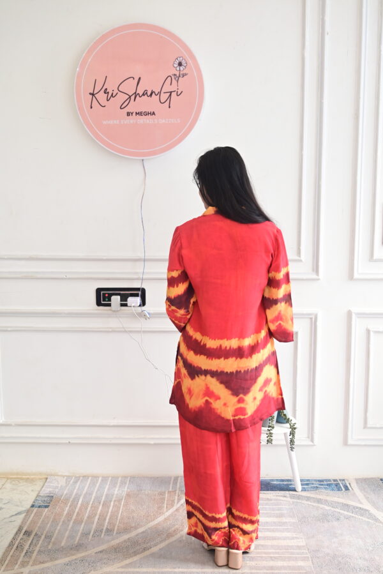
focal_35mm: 36
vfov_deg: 53.1
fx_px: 574
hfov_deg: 36.9
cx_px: 192
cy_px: 287
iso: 640
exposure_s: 1/200
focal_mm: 36
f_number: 6.3
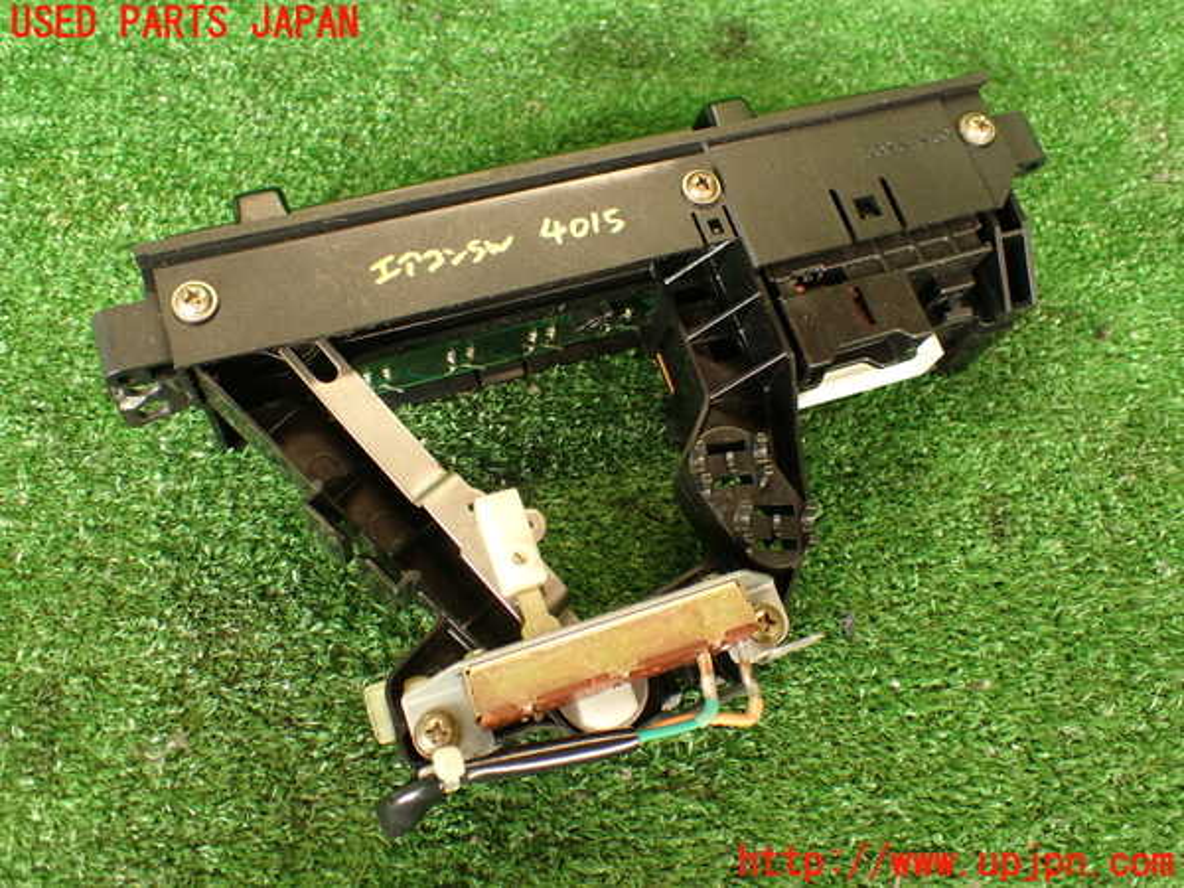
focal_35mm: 32
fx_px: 1095
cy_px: 444
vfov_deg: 44.2
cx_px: 592
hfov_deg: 56.8
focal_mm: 5.79
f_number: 2.4
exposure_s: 1/40
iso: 200
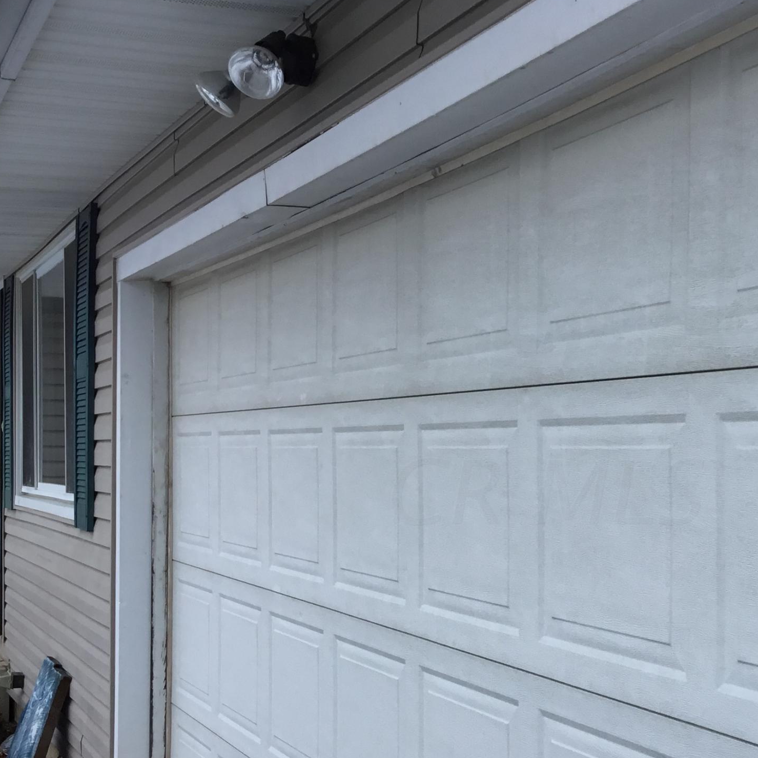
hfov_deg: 29.7
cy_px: 491
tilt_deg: -1.5
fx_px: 1412
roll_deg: -0.7
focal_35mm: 57
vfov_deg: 29.9
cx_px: 546
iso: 25
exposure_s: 1/206
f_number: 2.4
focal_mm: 3.3
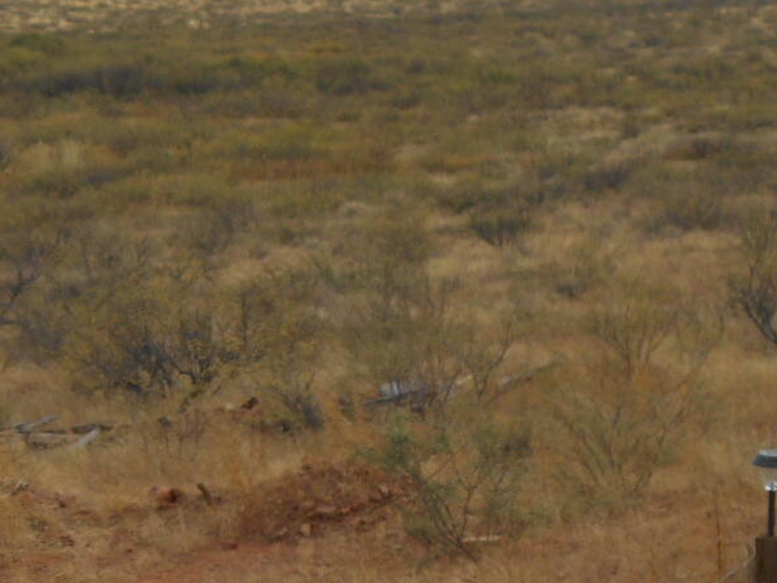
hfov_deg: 12.9
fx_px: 3345
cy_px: 133
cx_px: -173
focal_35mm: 149
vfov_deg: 9.9
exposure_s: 1/100
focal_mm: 10
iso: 80
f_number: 4.9
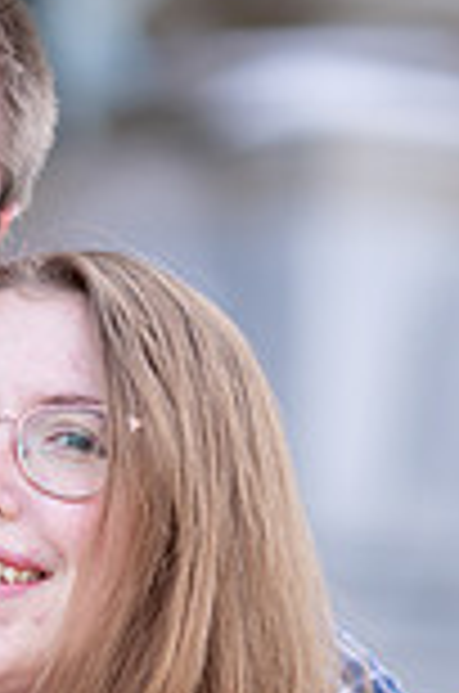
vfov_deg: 8.2
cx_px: -126
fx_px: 4783
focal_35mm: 249
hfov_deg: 5.5
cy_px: 760
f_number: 1.4
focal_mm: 85
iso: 160
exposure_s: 1/1600
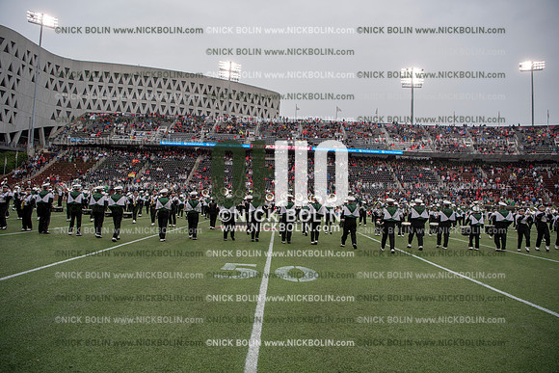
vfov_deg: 53.2
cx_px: 280
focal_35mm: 24
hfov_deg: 73.7
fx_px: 373
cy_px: 186
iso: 250
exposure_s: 1/800
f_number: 3.5
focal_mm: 24
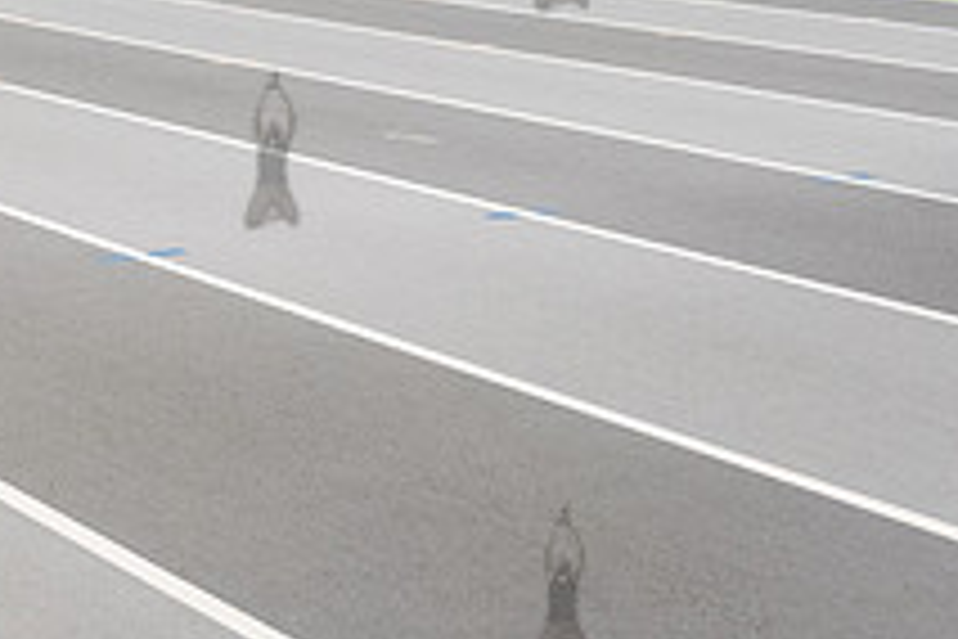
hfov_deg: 22.1
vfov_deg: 16.2
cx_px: -310
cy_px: -70
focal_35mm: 82
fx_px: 2182
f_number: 3.5
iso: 6400
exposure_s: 1/1000
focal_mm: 29
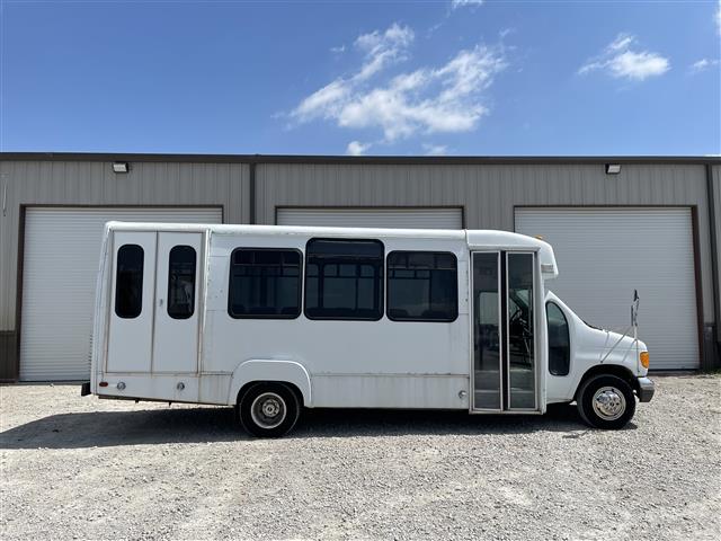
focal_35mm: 26
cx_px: 360
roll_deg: +0.8
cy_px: 270
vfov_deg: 53.1
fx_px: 542
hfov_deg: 67.3
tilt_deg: +4.0
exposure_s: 1/5128
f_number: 1.6
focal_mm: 5.1
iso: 32
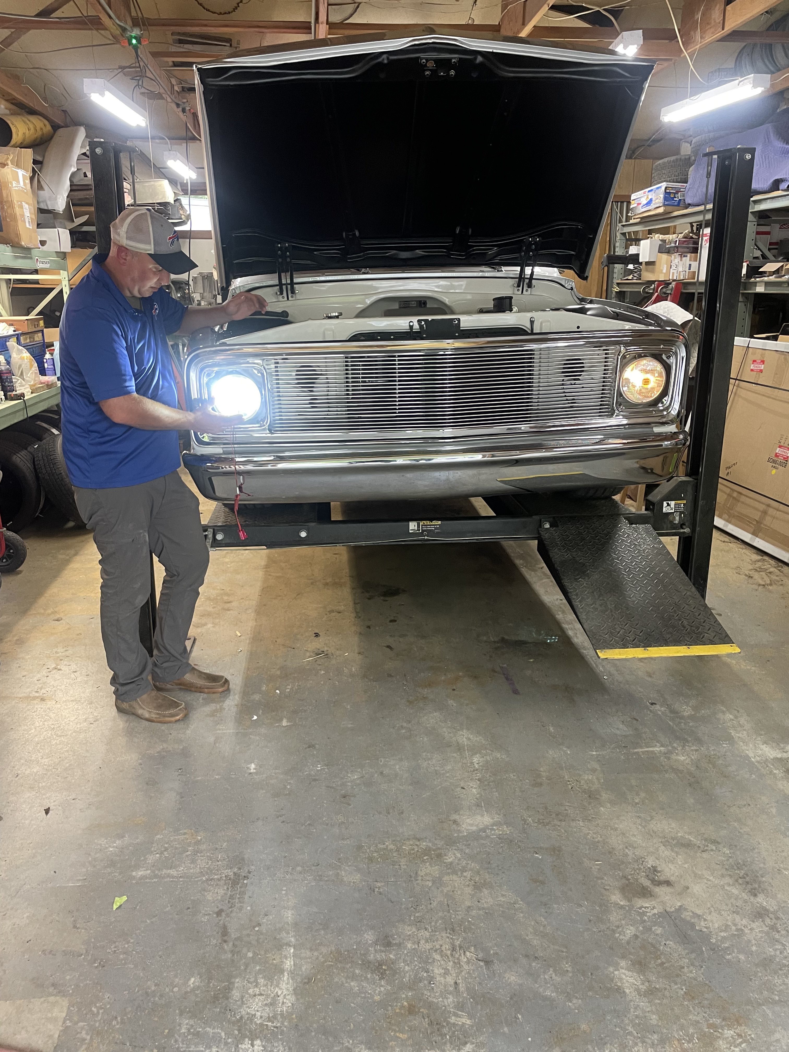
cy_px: 526
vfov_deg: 67.3
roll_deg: +1.3
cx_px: 394
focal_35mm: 26
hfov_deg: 53.1
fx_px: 790
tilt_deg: -14.3
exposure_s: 1/60
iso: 160
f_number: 1.6
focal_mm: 4.2
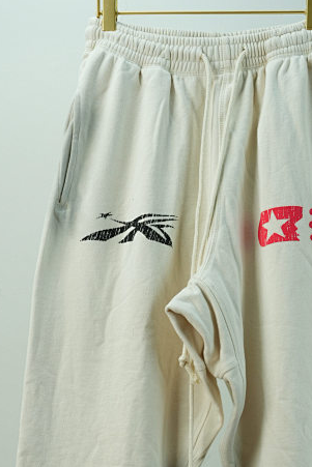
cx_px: 218
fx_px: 1026
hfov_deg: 17.2
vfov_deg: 24.7
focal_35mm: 79
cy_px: 448
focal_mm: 33
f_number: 5.6
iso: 640
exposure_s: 1/250
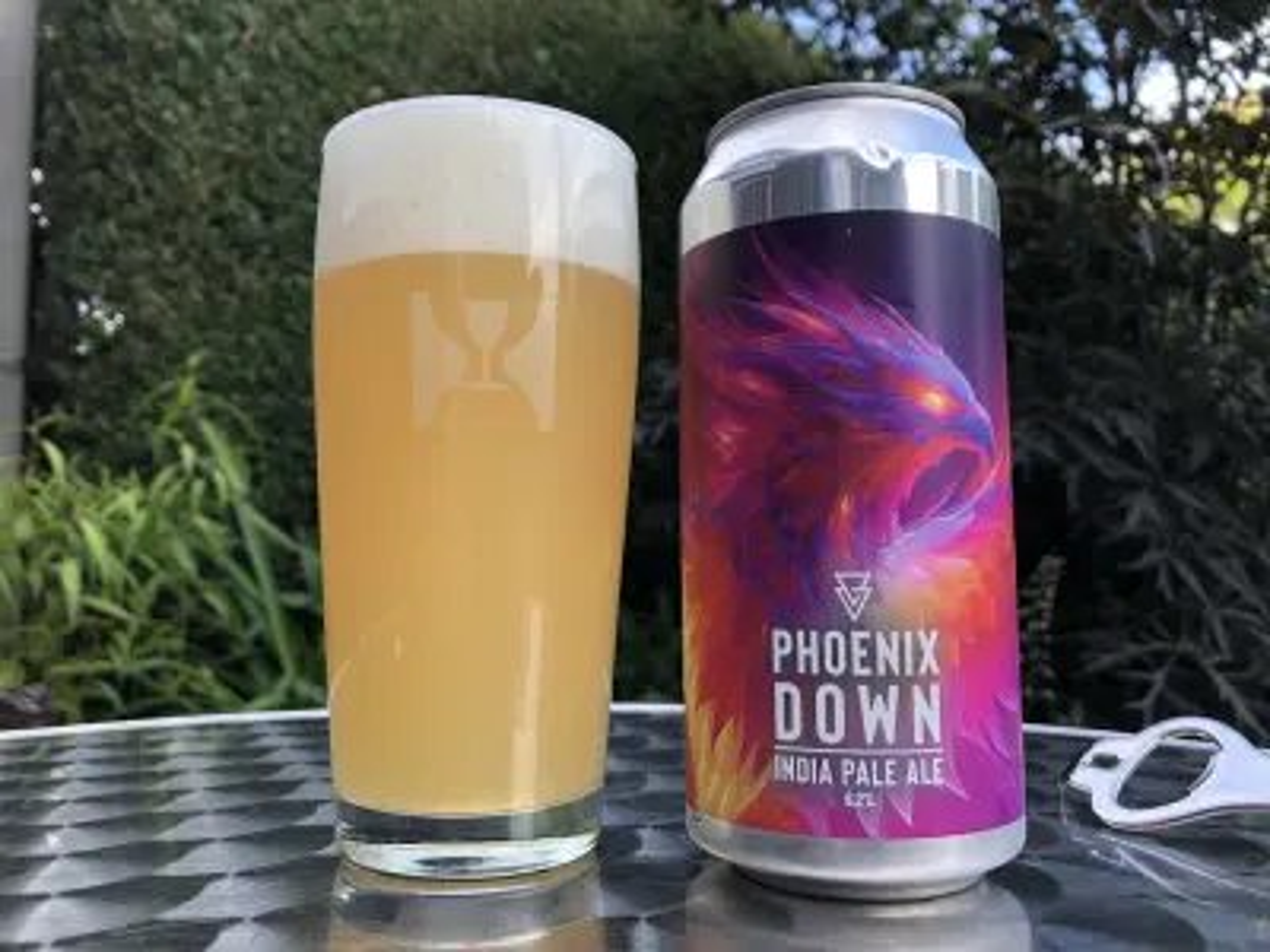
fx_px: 1027
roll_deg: +1.5
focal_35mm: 28
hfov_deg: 63.4
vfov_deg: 49.7
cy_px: 476
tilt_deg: +6.5
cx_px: 635
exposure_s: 1/120
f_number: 1.8
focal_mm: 3.99
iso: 50
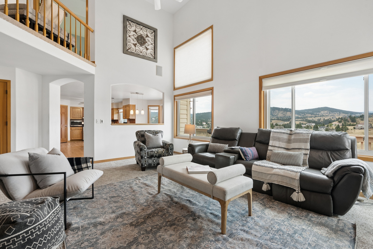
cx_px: 186
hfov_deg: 96.7
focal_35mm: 16
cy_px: 124
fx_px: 166
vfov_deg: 73.8
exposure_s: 1/25
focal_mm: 16
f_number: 10
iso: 500
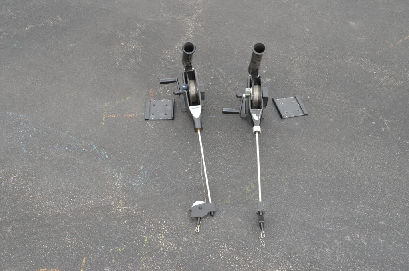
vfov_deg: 36.7
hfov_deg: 53.2
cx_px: 204
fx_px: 408
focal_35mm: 36
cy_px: 136
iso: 250
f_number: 6.3
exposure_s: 1/160
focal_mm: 24
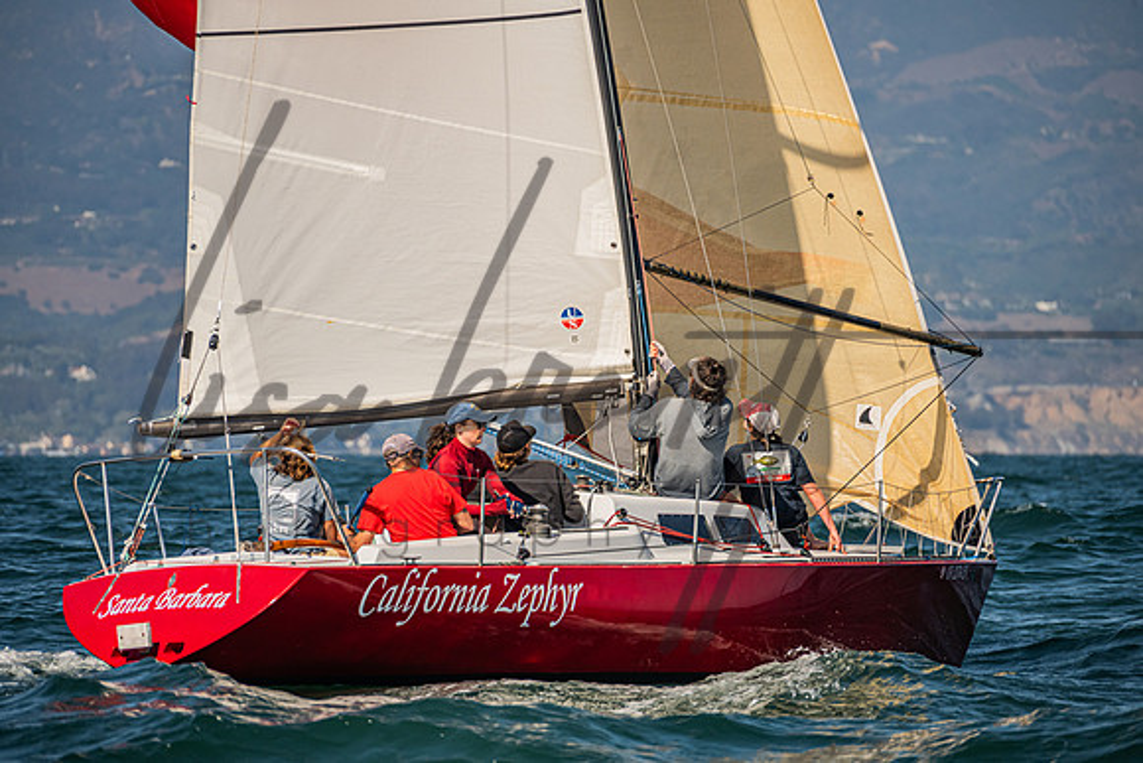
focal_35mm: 419
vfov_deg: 3.3
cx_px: 572
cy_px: 382
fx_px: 13317
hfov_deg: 4.9
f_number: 8
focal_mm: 400
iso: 500
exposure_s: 1/2000
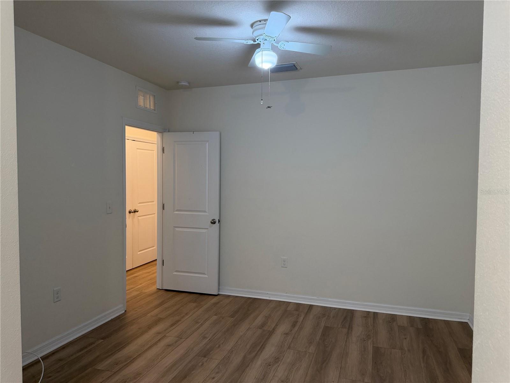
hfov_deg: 71.6
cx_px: 255
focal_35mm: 24
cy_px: 192
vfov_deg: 56.8
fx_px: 354
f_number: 1.78
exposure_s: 1/120
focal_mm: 6.76
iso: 320
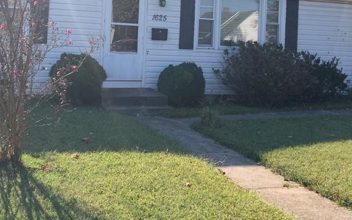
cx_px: 170
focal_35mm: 53
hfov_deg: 38.2
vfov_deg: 23.8
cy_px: 29
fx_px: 508
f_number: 1.8
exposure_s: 1/1121
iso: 16
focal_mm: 3
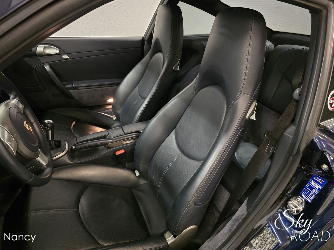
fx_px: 222
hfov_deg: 73.9
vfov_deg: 58.9
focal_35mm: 23
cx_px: 167
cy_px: 125
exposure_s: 1/33
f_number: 1.7
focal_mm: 6.3
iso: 1250
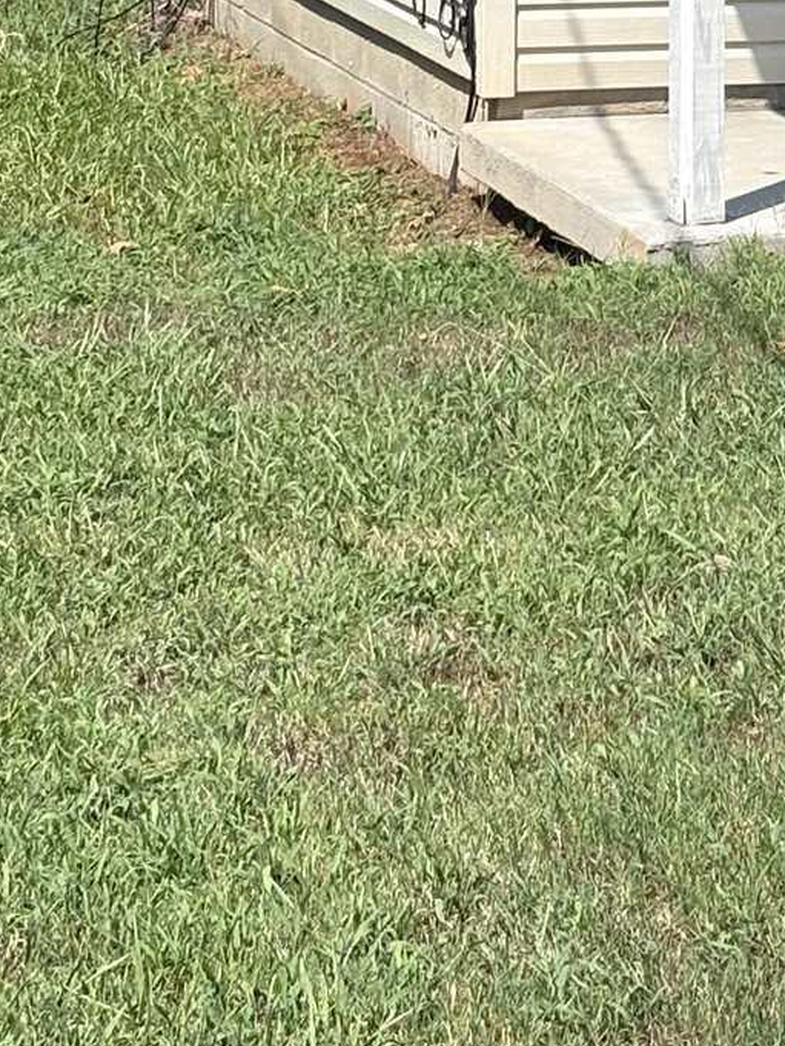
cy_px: -272
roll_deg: -1.1
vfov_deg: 11.0
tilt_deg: -2.6
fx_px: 5320
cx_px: 851
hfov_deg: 8.4
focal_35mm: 176
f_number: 1.6
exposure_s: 1/3279
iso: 32
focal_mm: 5.96
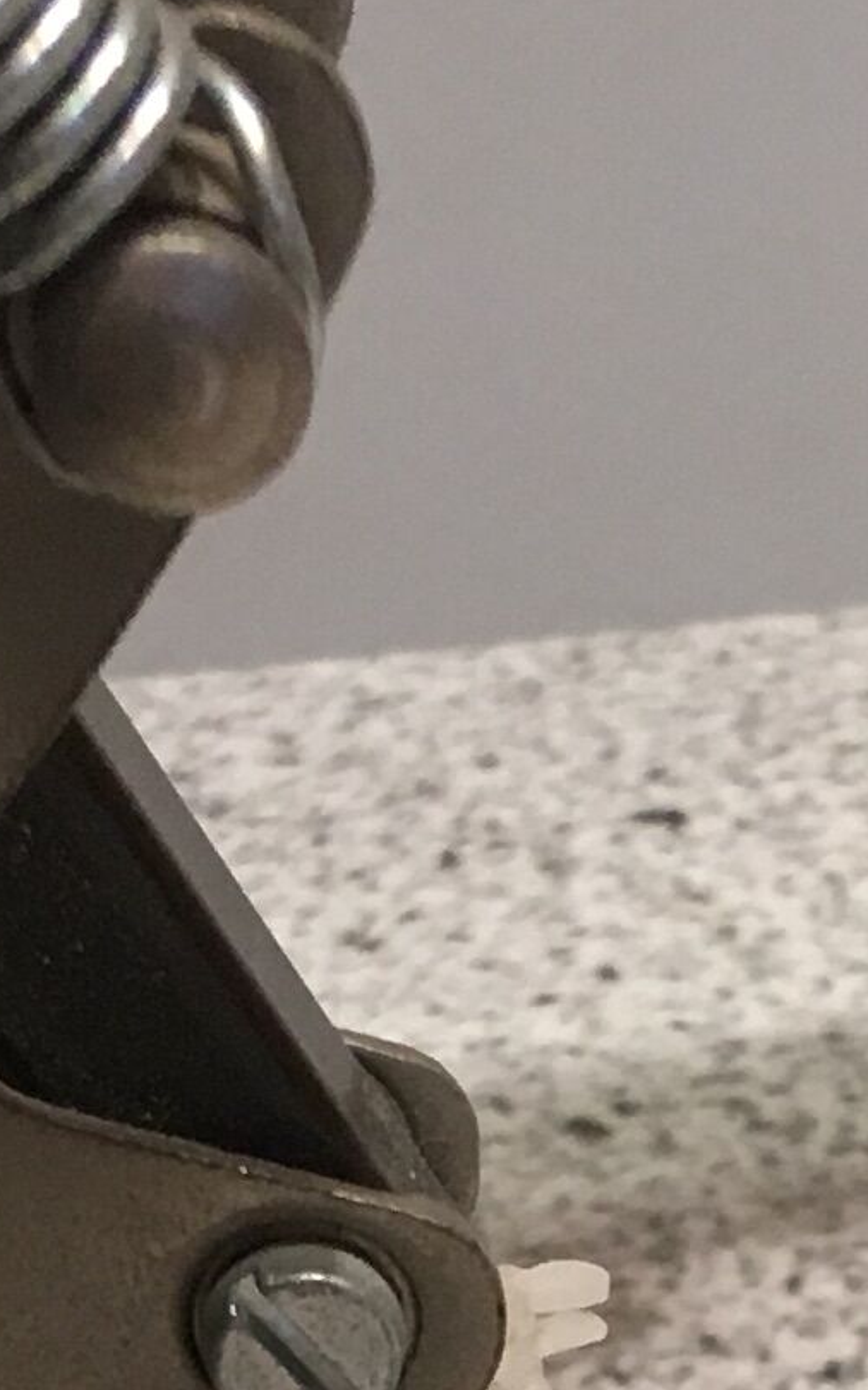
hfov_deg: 8.5
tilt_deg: -36.7
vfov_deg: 13.0
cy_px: 2023
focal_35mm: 153
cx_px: 758
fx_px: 5793
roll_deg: +2.6
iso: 125
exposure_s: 1/33
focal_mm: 4.15
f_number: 2.2
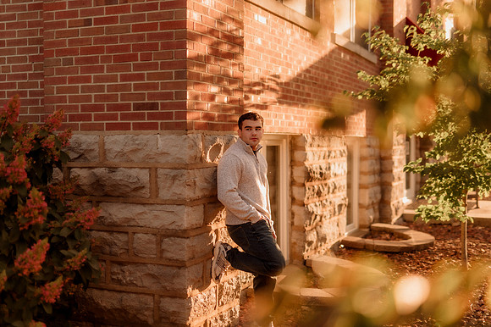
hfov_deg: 39.6
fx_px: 682
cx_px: 246
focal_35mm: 50
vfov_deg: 27.0
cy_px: 164
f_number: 1.4
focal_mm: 50
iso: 250
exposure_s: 1/1600
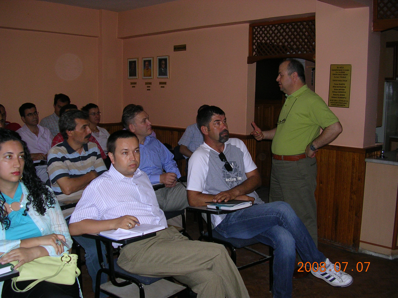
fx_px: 437
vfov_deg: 37.7
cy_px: 149
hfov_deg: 49.0
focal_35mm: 38
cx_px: 199
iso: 88
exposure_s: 1/60.1
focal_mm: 5.8
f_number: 2.8
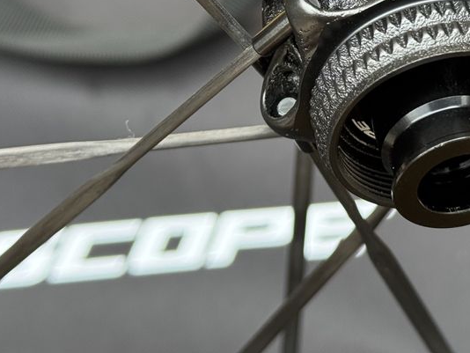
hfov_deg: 17.0
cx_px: 389
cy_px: -69
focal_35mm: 115
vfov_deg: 12.6
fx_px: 1562
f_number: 1.78
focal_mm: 6.76
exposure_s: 1/171
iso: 64
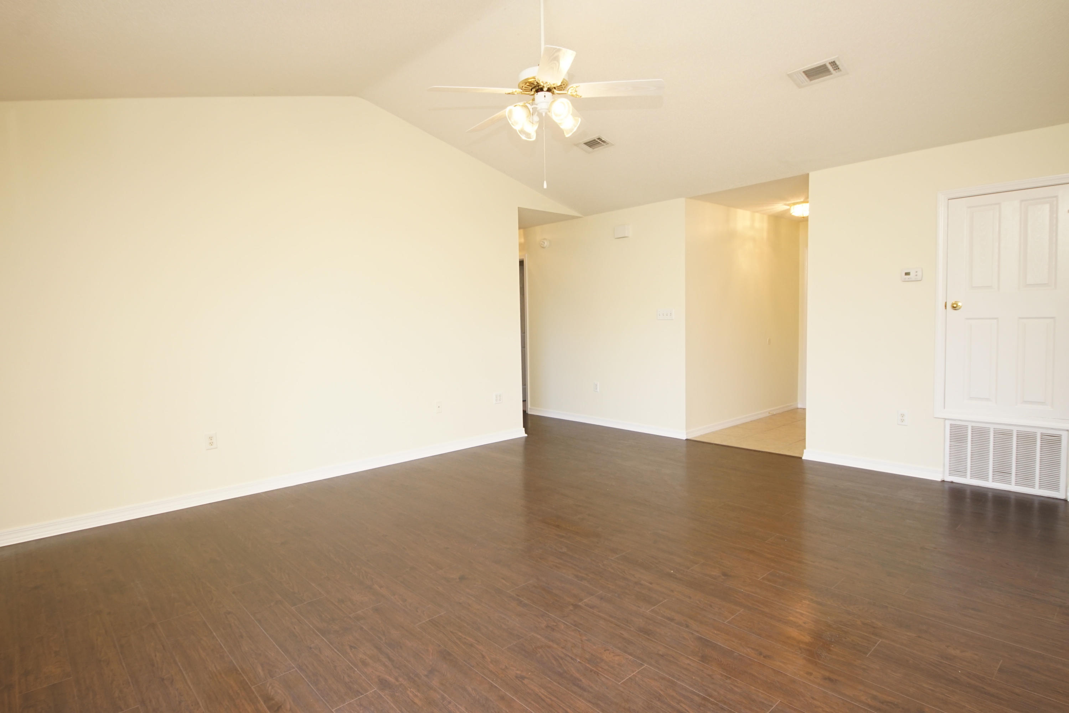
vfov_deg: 67.4
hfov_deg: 90.0
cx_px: 534
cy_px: 356
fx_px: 535
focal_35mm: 18
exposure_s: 1/60
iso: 640
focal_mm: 12
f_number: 4.5
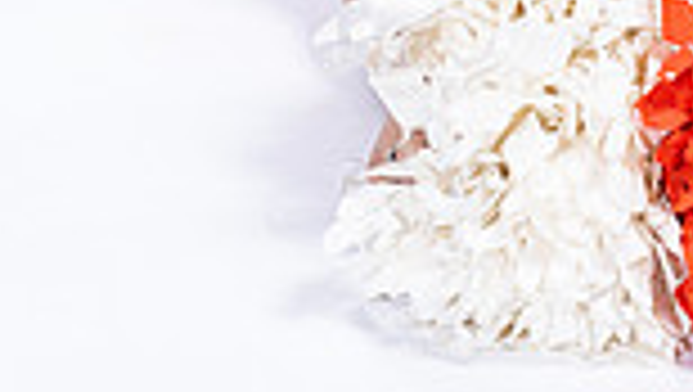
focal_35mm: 193
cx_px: 531
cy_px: -505
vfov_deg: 6.1
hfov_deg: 11.1
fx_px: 3550
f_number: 5.6
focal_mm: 63
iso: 400
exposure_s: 1/250
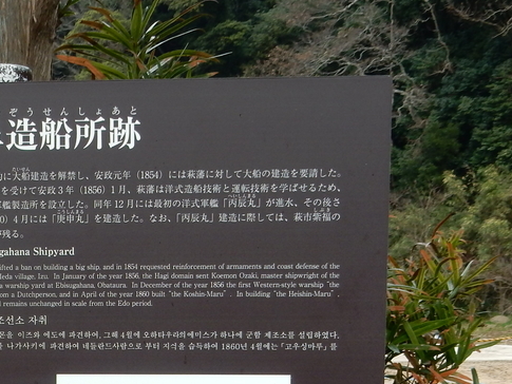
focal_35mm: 89
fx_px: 1317
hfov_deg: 21.3
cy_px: 418
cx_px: 4
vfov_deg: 16.1
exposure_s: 1/100
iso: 125
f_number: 4
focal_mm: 6.4
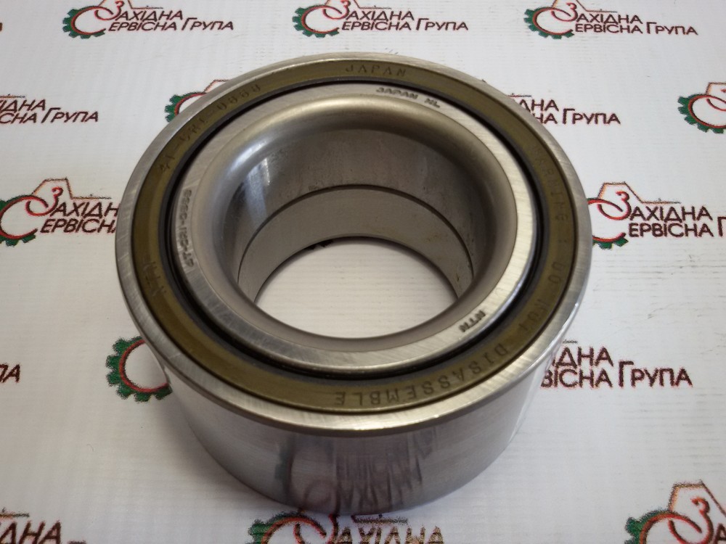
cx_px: 363
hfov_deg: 58.4
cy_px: 272
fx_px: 650
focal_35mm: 31
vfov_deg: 45.4
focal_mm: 2.93
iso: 64
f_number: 2.4
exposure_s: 1/100
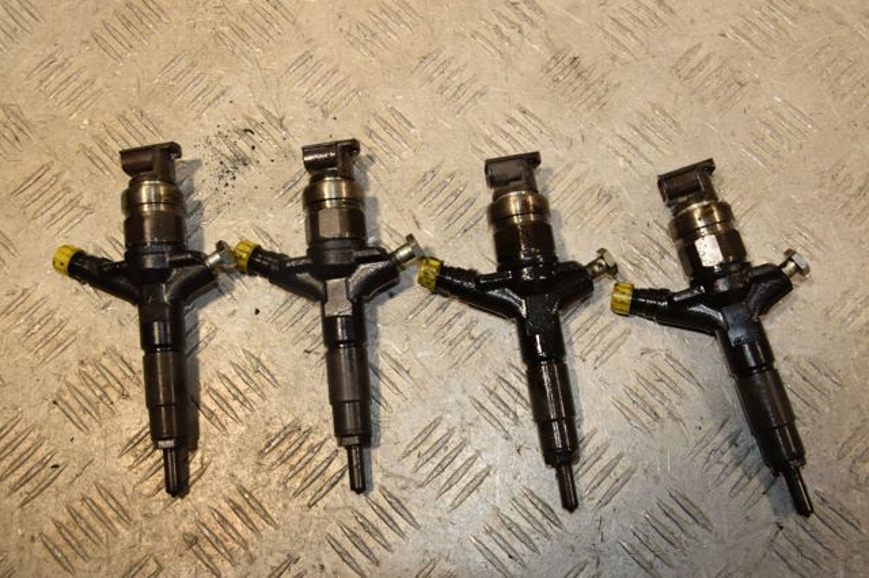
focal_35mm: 39
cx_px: 434
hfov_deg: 49.6
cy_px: 289
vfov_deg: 34.2
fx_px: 941
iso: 800
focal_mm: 26
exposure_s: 1/200
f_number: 9
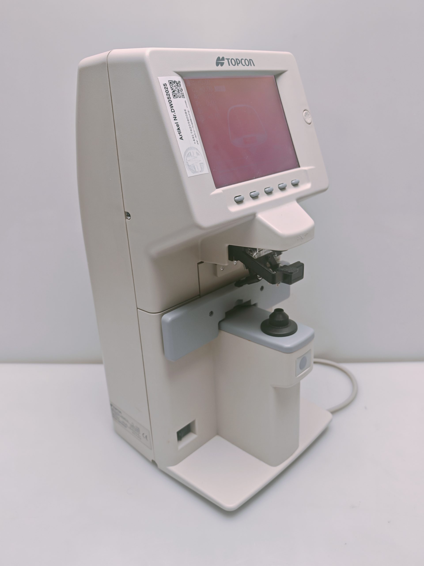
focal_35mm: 27
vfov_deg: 65.3
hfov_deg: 51.4
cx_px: 212
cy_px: 283
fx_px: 441
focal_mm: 6.83
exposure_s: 1/100
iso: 80
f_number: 2
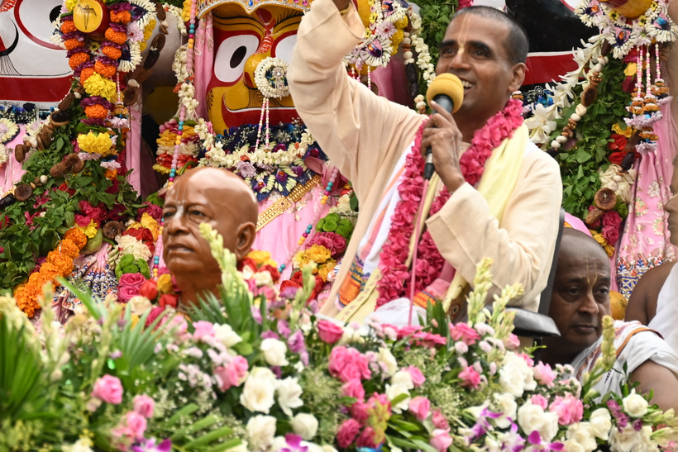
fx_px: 6065
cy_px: 108
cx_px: 185
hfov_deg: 6.4
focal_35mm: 322
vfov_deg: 4.3
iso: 1000
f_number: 6.3
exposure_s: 1/250
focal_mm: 165
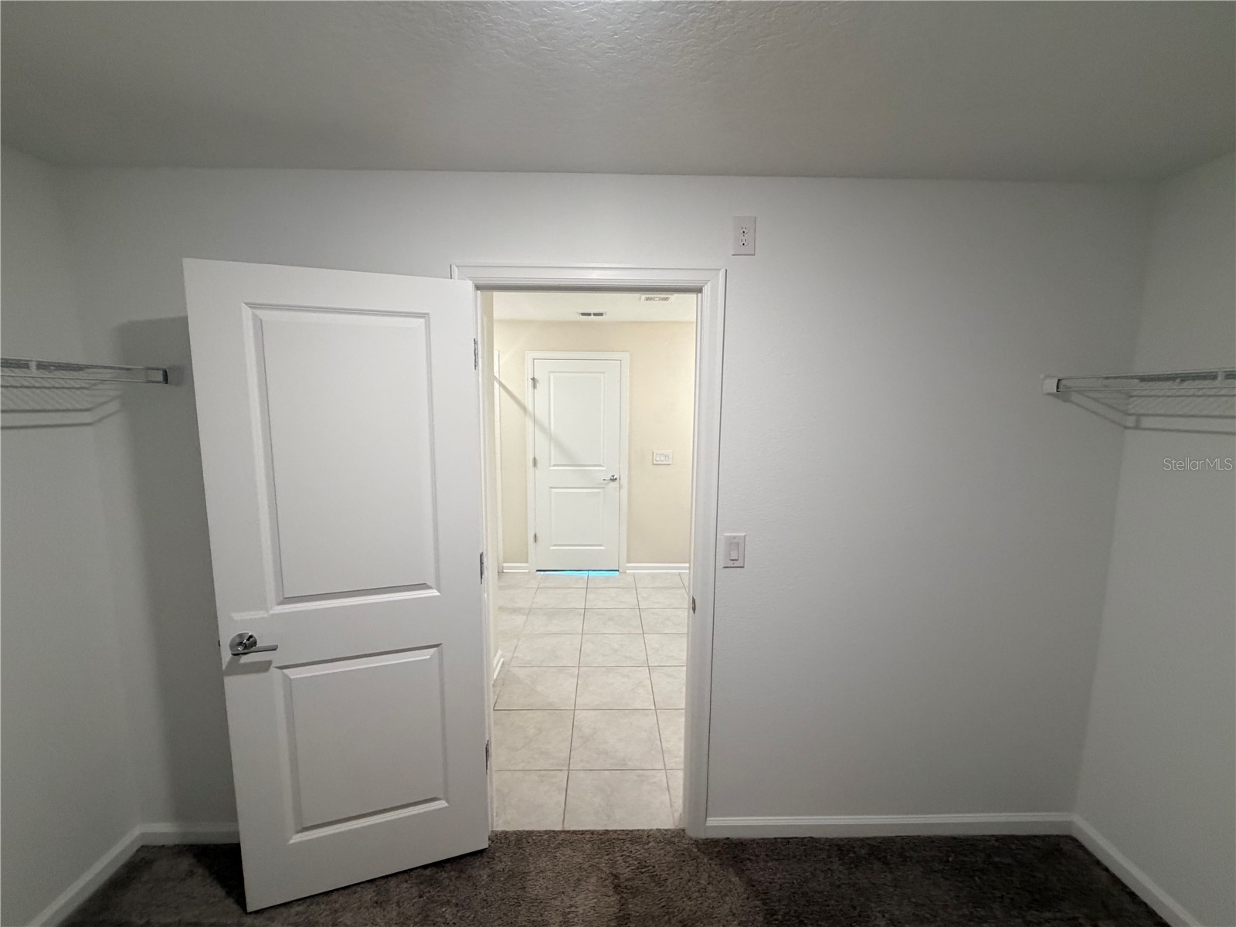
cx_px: 618
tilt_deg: -7.1
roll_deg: -0.1
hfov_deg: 102.1
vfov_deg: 85.7
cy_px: 464
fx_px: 500
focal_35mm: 14
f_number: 2.2
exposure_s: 1/60
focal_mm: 2.22
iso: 320
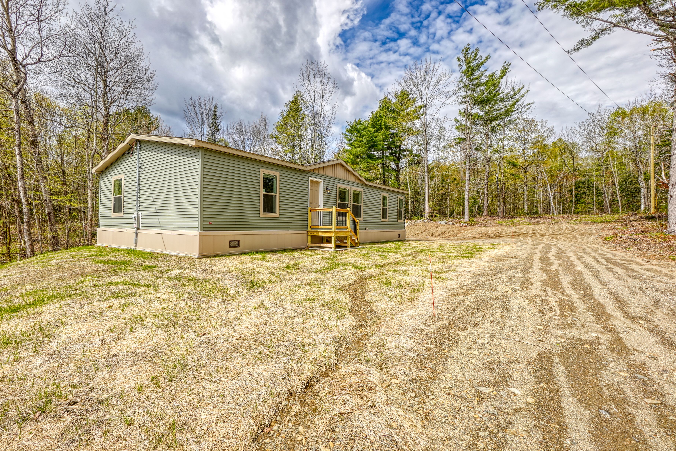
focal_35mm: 16
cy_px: 220
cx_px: 322
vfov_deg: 73.7
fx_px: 300
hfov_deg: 96.7
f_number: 11
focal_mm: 10
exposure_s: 1/160
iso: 100
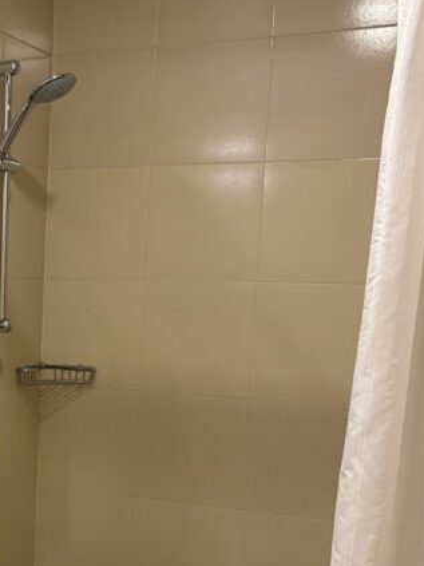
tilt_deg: -8.1
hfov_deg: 22.1
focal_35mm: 63
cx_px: -32
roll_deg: -1.2
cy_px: 455
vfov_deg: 30.0
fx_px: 1029
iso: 160
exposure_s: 1/50
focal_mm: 5.96
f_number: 1.6
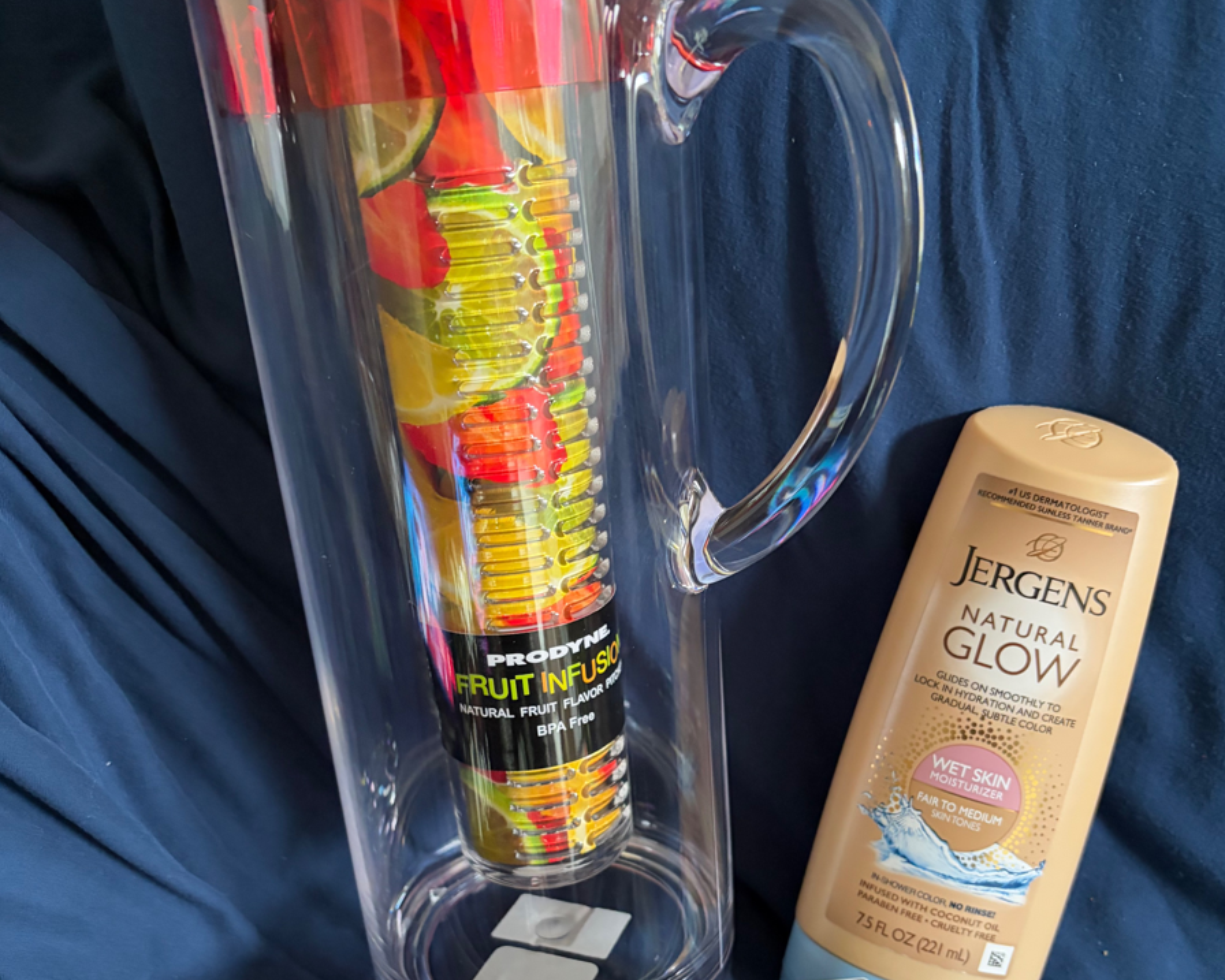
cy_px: 596
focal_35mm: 34
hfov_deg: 52.8
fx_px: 1233
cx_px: 612
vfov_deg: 43.1
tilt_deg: -55.5
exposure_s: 1/44
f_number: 1.6
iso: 500
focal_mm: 5.96
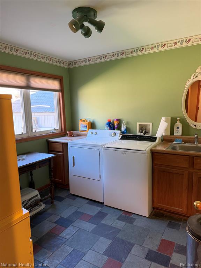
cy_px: 134
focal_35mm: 24
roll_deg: +1.9
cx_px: 100
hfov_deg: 56.8
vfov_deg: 71.6
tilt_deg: -7.3
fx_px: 186
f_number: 1.78
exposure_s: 1/60
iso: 250
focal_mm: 6.76
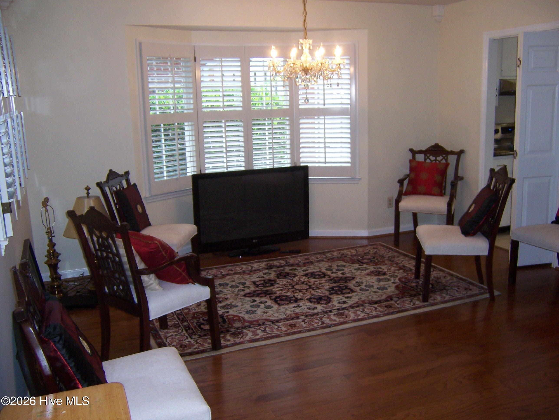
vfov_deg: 42.9
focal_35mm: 33
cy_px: 210
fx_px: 533
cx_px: 280
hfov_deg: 55.4
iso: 140
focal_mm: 5.5
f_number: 2.8
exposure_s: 1/60
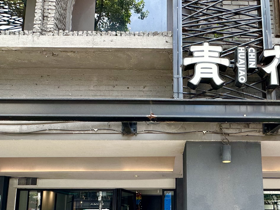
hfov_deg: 59.7
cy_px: 181
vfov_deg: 43.6
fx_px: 243
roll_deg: +0.0
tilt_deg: +8.2
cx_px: 161
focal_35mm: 30
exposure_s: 1/99
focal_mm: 2.22
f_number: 2.2
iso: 40
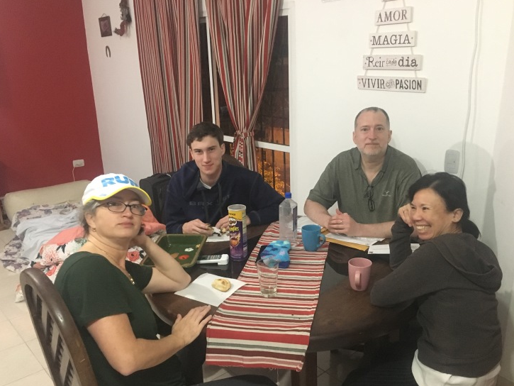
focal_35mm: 32
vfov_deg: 44.1
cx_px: 279
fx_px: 475
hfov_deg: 56.7
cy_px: 209
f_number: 2.2
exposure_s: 1/17
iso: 320
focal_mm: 4.15
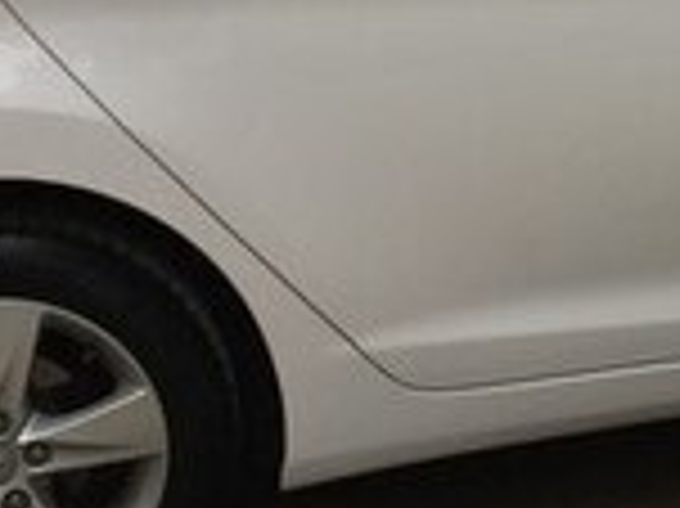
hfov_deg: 15.3
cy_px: -232
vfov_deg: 11.2
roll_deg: -1.5
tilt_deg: -6.6
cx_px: 680
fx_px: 2493
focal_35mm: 127
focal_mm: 4.15
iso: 40
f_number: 2.2
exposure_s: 1/100
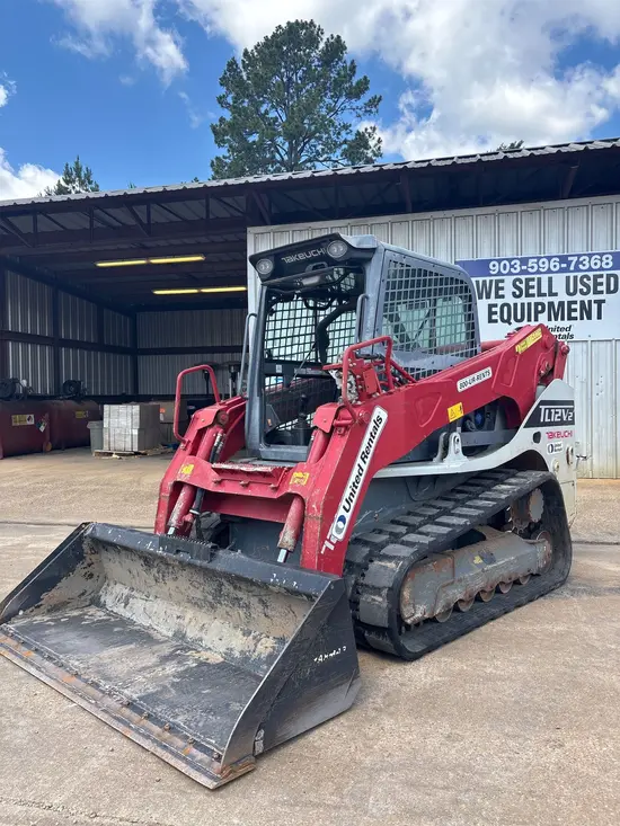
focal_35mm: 26
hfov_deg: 53.1
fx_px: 621
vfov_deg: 67.3
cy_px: 413
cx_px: 310
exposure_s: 1/1007
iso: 50
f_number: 1.6
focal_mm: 5.96
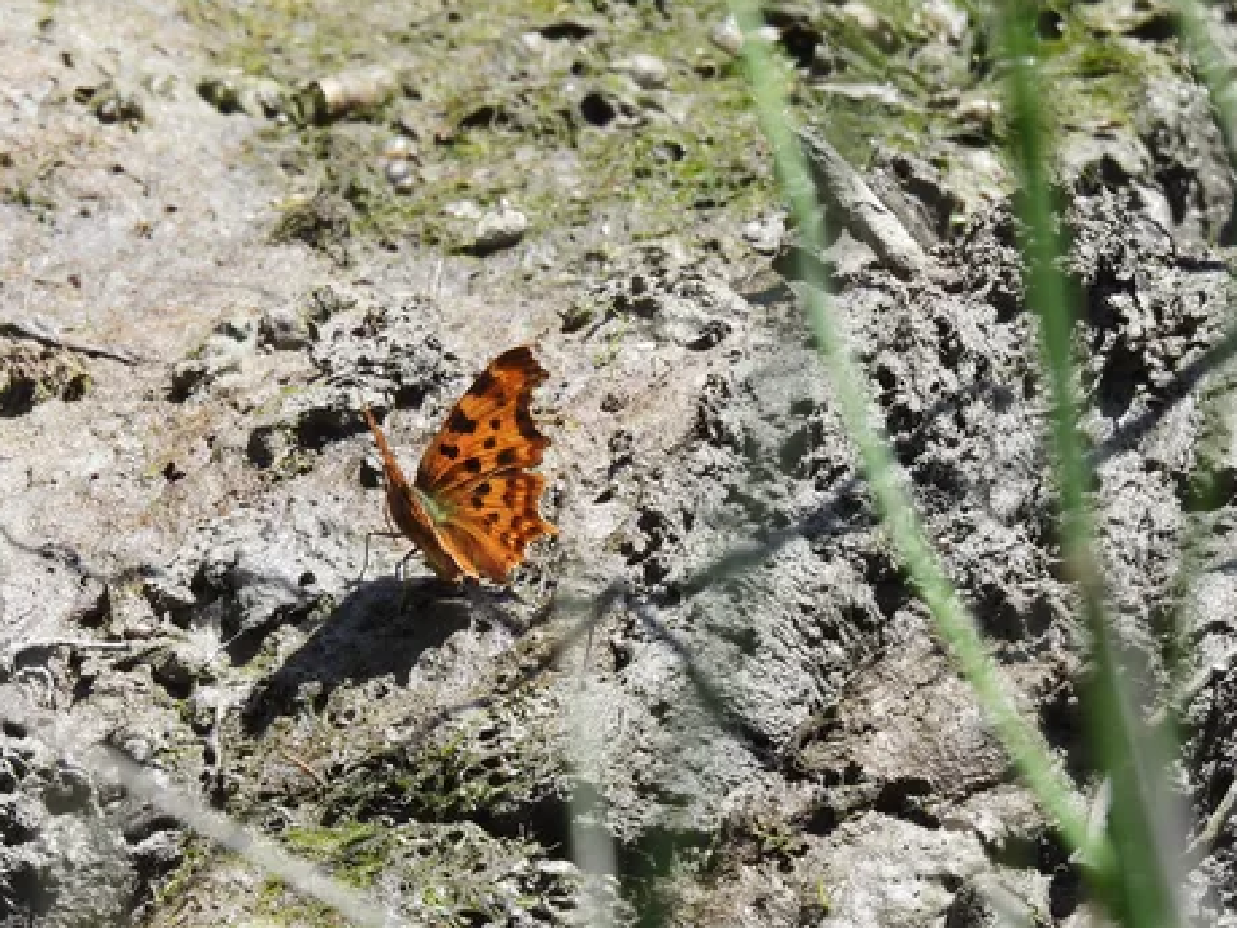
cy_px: 543
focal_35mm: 1113
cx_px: 457
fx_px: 39773
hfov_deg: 1.8
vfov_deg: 1.3
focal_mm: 143
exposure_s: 1/250
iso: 100
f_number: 6.3
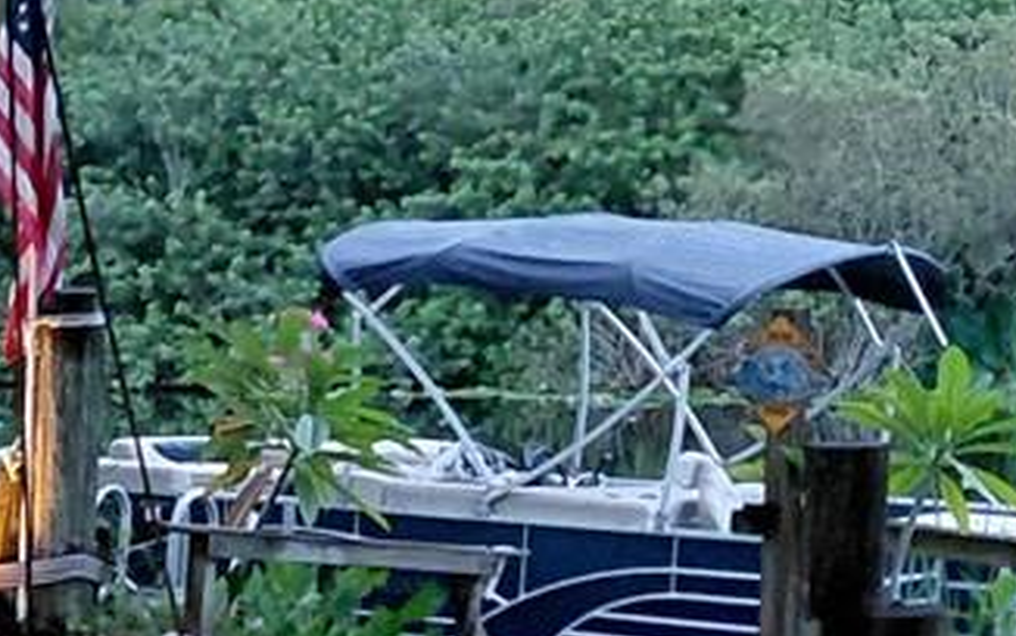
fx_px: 3601
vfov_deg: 10.0
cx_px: -636
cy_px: 642
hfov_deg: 14.6
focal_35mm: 130
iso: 800
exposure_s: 1/24
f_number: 1.8
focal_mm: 4.69
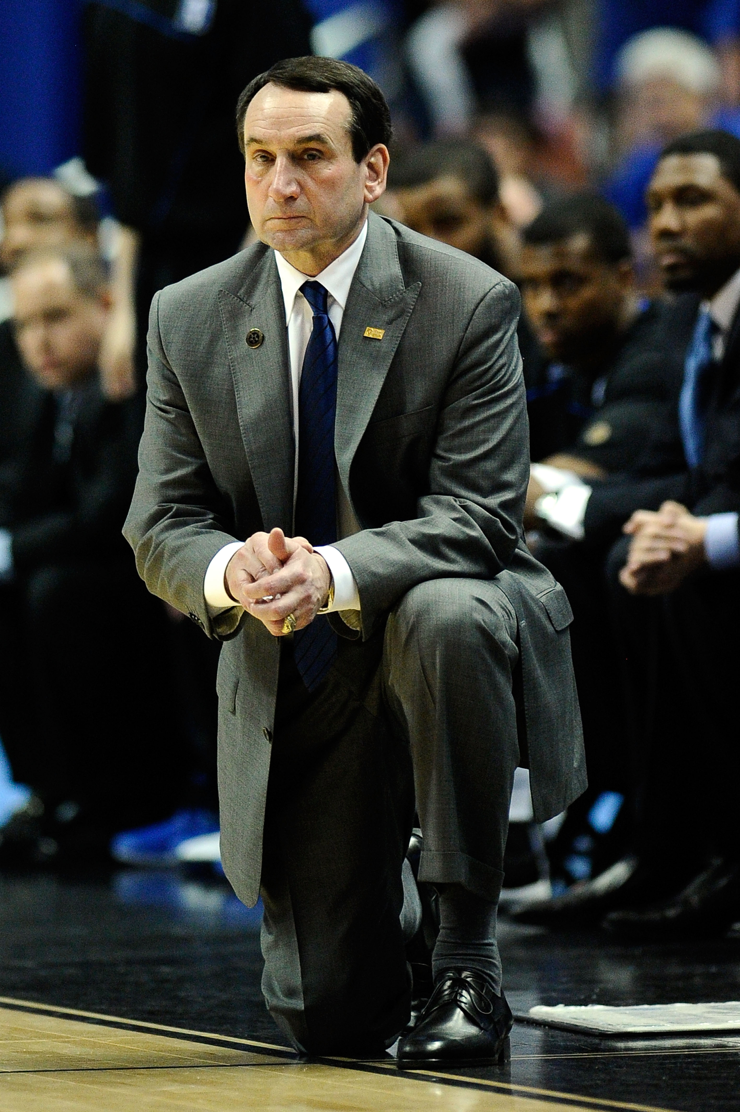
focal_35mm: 300
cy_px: 556
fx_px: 9261
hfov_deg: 4.6
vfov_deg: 6.9
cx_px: 370
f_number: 2.8
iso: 4000
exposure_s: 1/800
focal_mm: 300
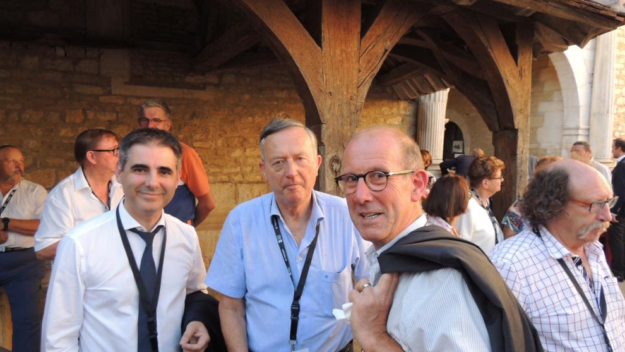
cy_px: 192
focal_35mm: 27
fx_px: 447
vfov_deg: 42.9
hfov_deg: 69.9
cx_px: 311
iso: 220
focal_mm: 4.3
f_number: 3
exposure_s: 1/250
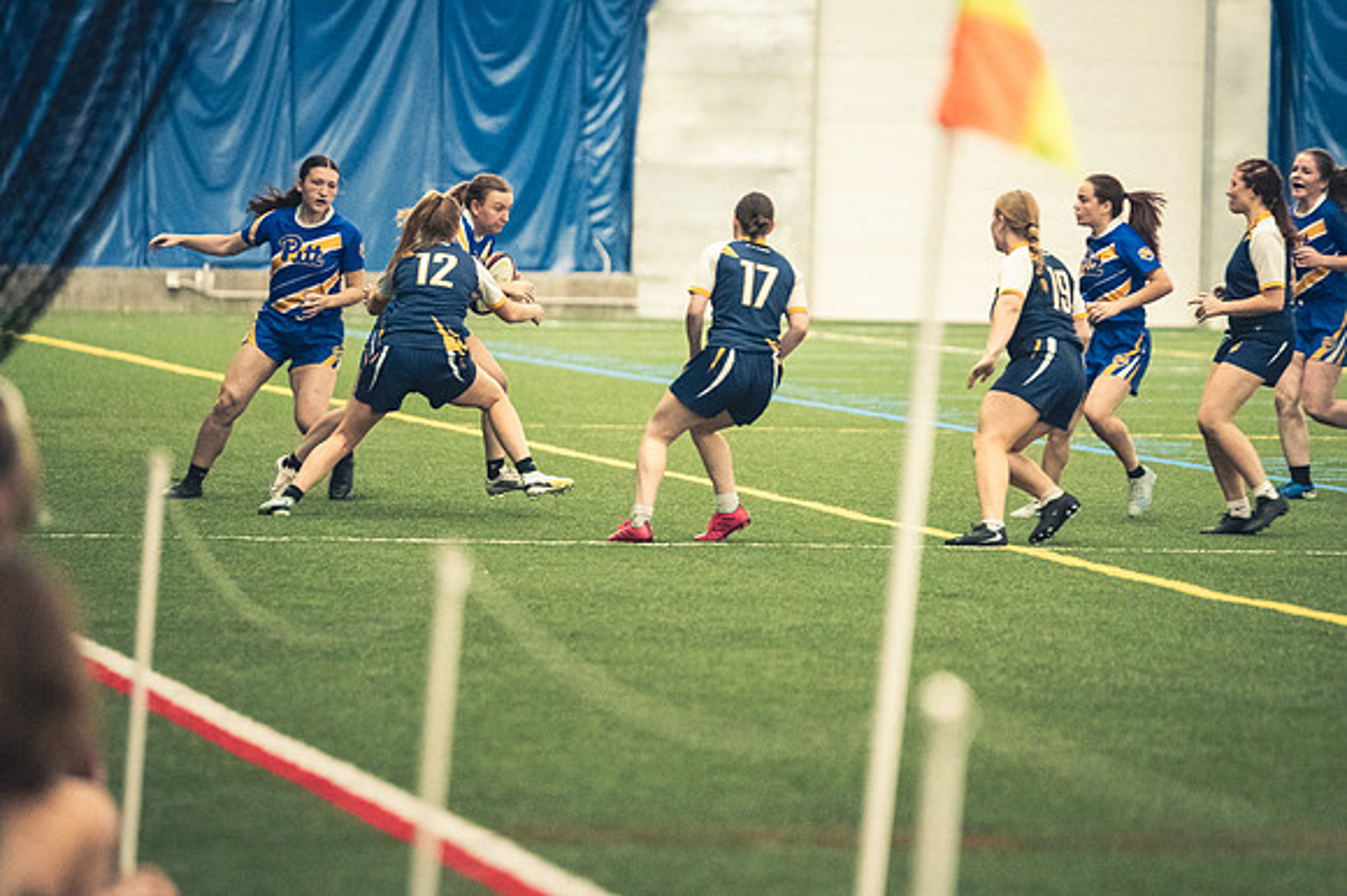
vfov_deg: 4.6
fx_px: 11218
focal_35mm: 300
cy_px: 448
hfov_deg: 6.9
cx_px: 674
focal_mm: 200
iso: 12800
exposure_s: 1/500
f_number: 2.8
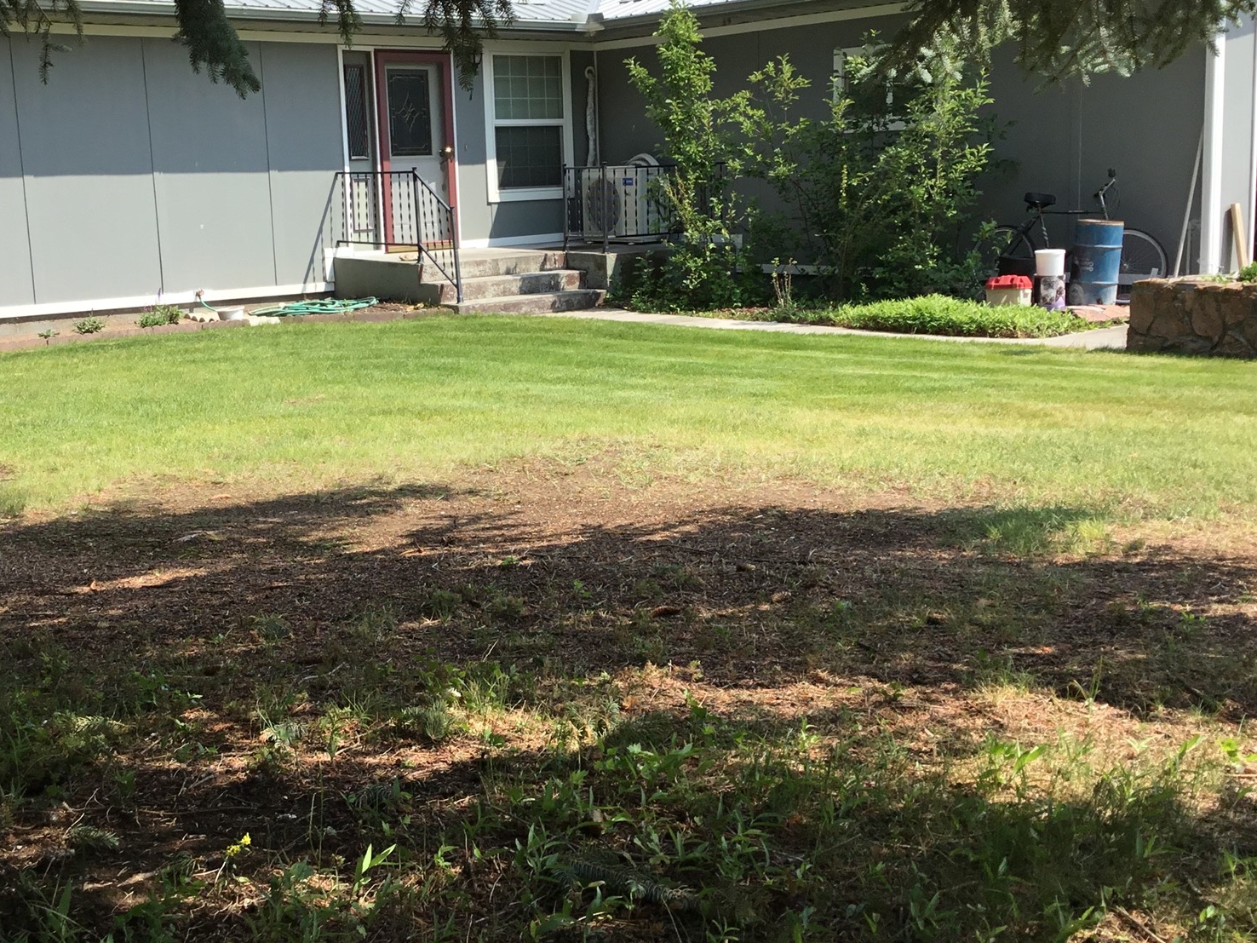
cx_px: 541
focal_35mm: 43
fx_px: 1561
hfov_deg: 43.7
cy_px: 423
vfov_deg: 33.6
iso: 25
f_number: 2.4
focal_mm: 3.3
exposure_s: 1/815
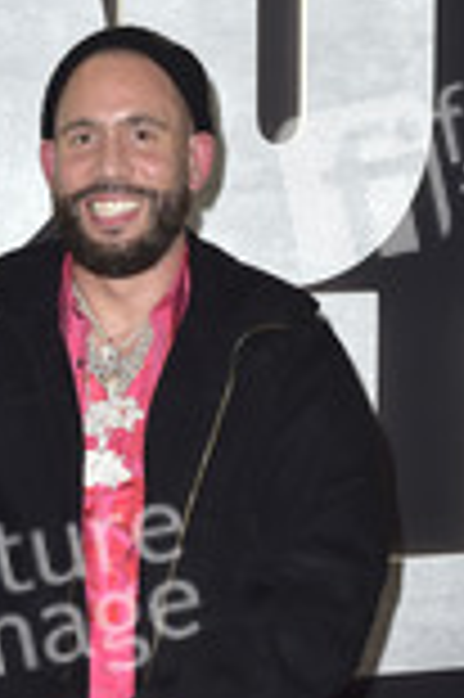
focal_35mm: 142
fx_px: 2751
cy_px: 838
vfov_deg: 14.0
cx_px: 101
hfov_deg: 9.6
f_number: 6.3
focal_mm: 55
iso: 500
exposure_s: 1/250
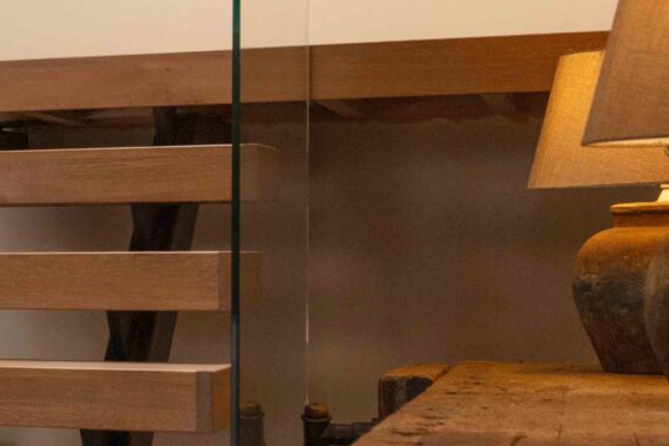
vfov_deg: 12.4
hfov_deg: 14.8
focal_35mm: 110
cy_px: 341
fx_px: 2045
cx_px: -722
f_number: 4.5
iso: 400
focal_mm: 24
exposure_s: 1/160
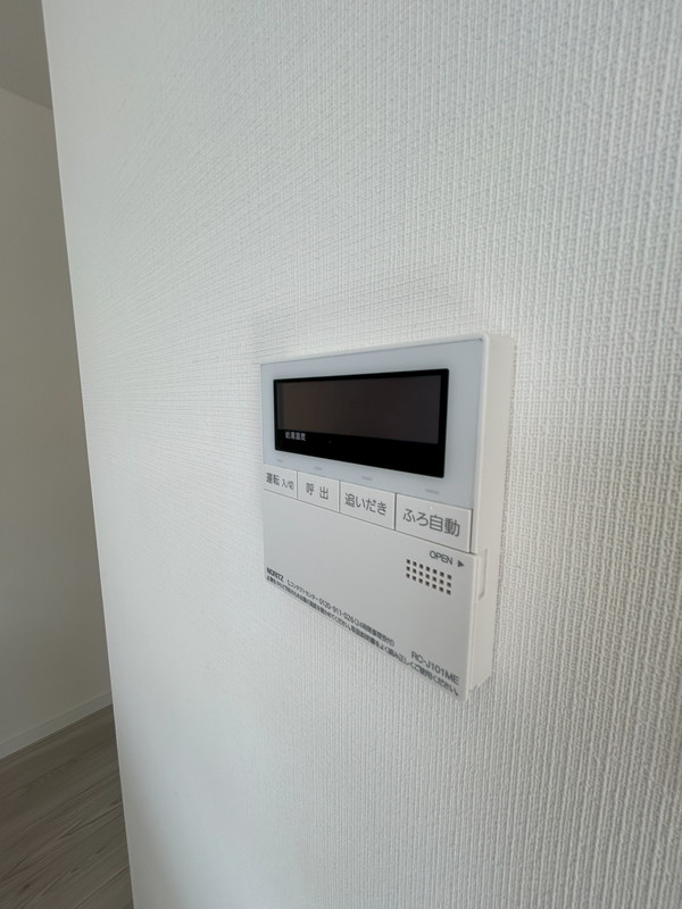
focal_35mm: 14
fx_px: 368
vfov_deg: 102.1
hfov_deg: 85.7
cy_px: 454
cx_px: 341
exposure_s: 1/103
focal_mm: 1.54
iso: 32
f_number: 2.4
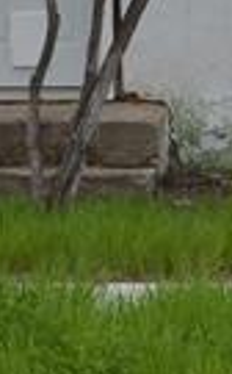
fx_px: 3298
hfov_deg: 4.0
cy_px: -393
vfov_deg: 6.3
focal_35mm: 325
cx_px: 323
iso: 100
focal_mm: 28
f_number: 7.1
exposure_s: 1/200
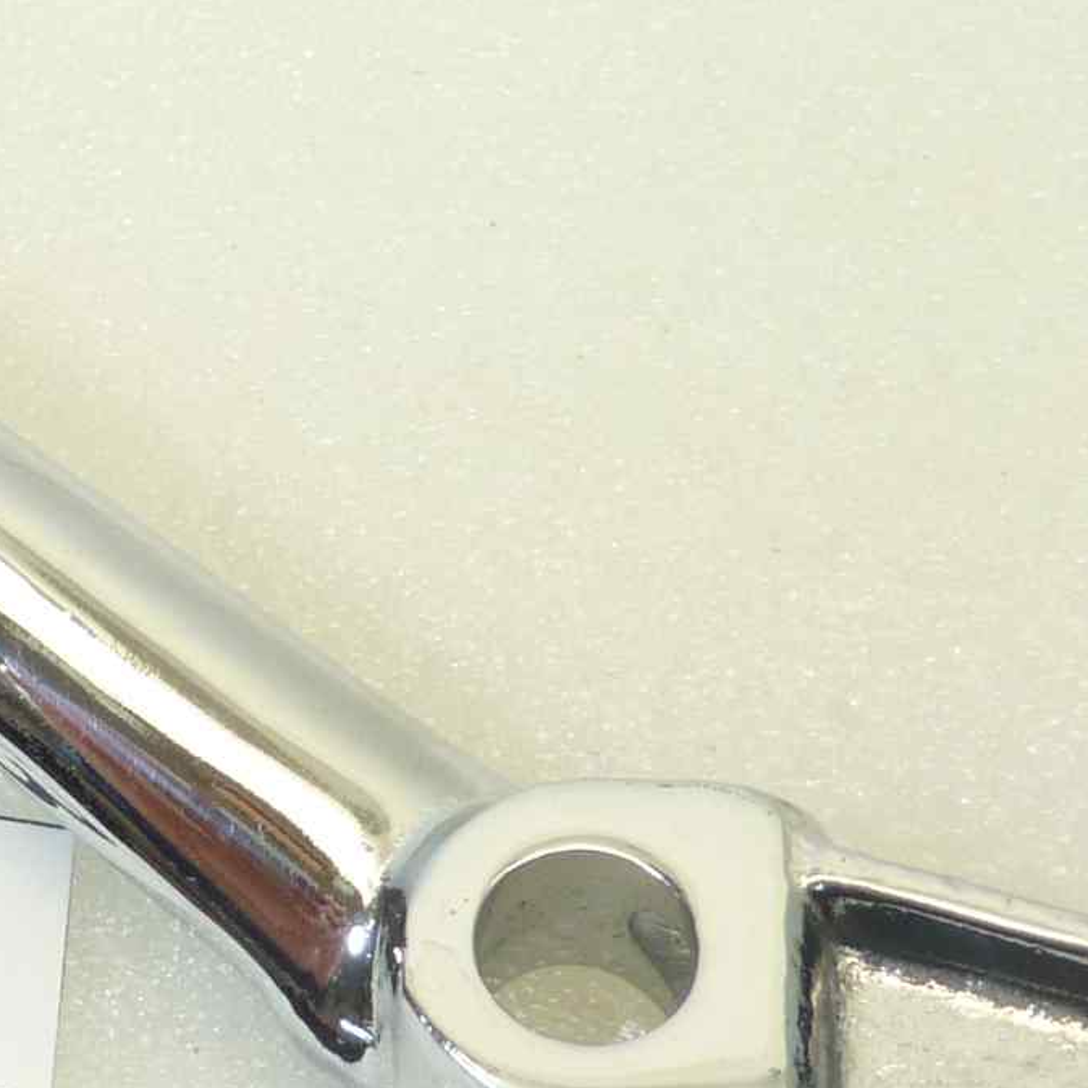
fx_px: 2987
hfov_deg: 19.3
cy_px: 394
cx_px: -267
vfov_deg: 20.6
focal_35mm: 84
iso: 80
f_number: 3.3
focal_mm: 4.1
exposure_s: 1/30
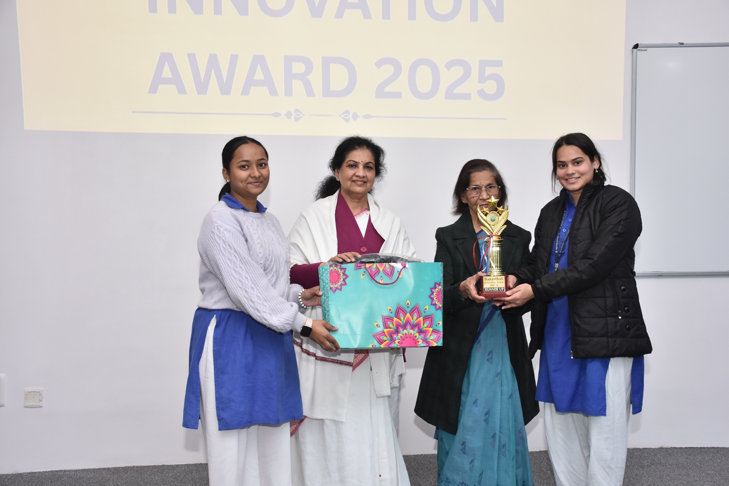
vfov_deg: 33.0
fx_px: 820
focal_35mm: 40
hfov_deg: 47.9
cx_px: 364
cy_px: 243
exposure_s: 1/125
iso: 1000
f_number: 5
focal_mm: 27
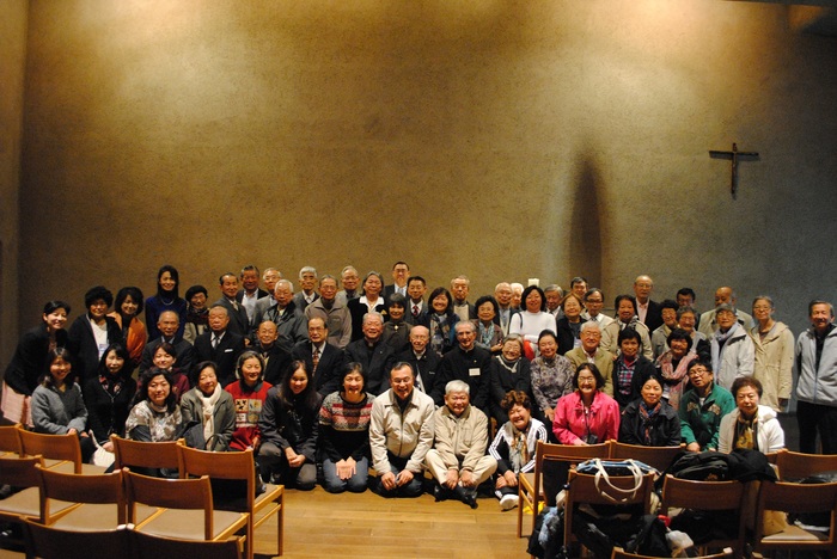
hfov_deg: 67.3
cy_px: 280
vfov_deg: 48.0
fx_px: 628
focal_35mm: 27
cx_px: 418
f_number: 3.5
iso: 1600
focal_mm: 18
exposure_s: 1/25
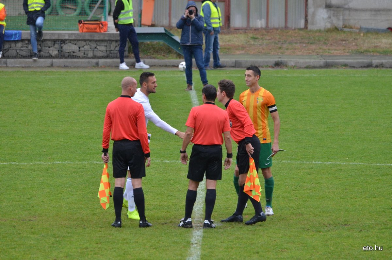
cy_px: 130
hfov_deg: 6.6
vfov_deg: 4.3
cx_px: 196
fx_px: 3423
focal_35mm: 315
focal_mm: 210
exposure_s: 1/800
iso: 800
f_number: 5.3
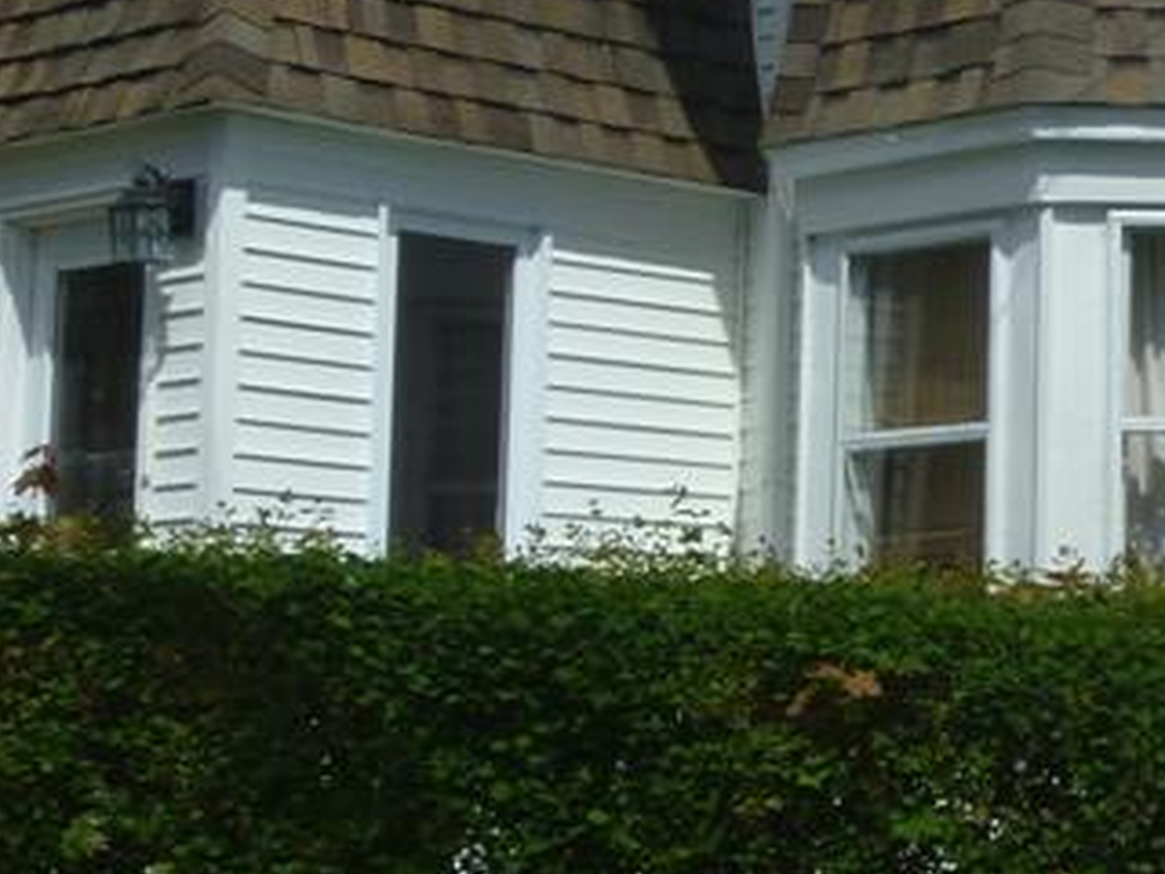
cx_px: 1806
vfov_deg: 13.2
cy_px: 353
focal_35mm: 112
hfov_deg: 15.9
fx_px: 3769
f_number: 5.6
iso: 80
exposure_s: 1/500
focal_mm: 6.3
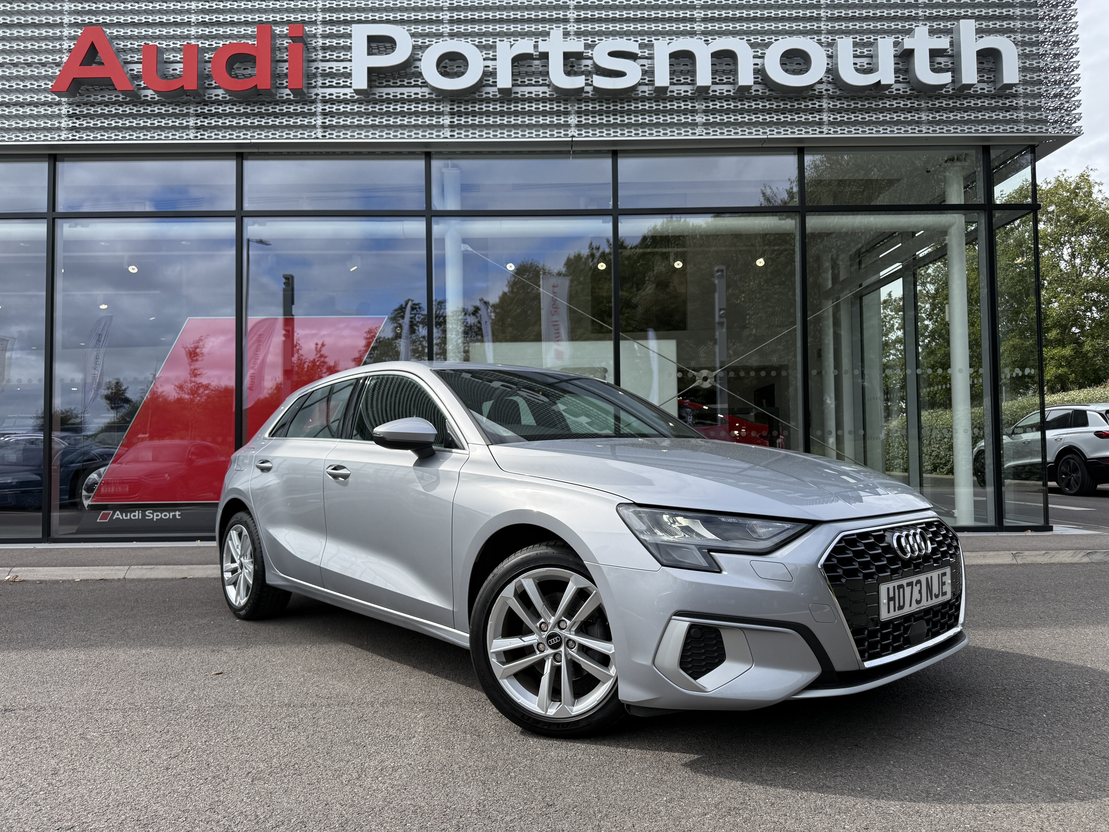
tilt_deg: +2.9
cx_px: 554
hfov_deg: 71.6
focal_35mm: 24
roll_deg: +0.9
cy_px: 416
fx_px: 769
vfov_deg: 56.8
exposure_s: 1/2703
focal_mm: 6.76
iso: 100
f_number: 1.78
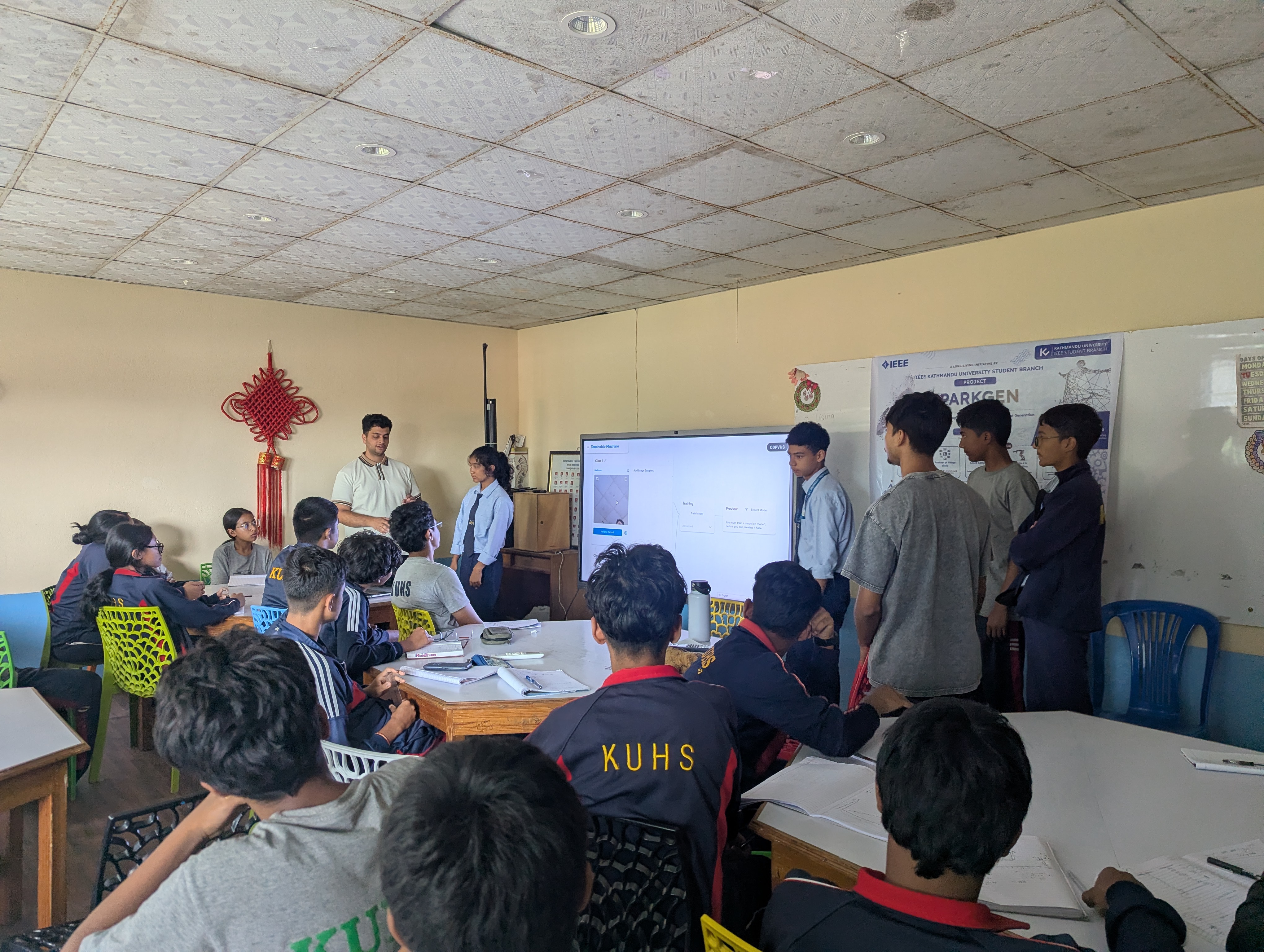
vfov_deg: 56.9
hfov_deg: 71.5
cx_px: 632
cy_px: 476
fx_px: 878
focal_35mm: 24
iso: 127
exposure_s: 1/49.7
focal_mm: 6.81
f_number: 1.85
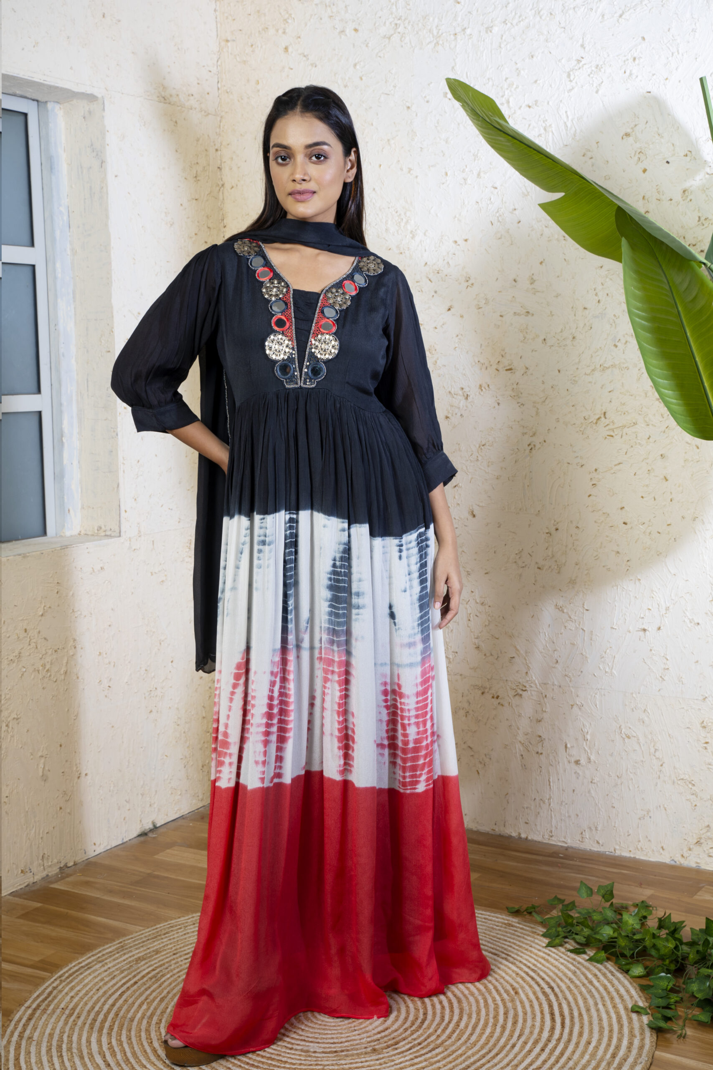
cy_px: 535
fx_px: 1366
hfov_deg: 29.2
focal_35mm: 46
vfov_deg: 42.7
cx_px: 356
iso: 100
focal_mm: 46
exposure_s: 1/100
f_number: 11
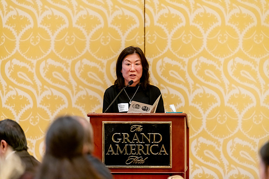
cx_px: 134
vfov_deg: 6.9
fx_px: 1495
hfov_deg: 10.3
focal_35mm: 200
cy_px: 90
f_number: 2.8
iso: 6400
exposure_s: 1/160
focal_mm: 200
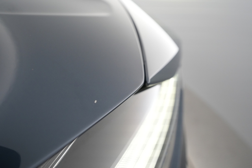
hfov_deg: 65.5
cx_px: 126
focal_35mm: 28
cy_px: 84
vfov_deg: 46.4
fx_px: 196
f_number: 5.6
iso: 3200
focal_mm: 28
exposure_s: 1/80
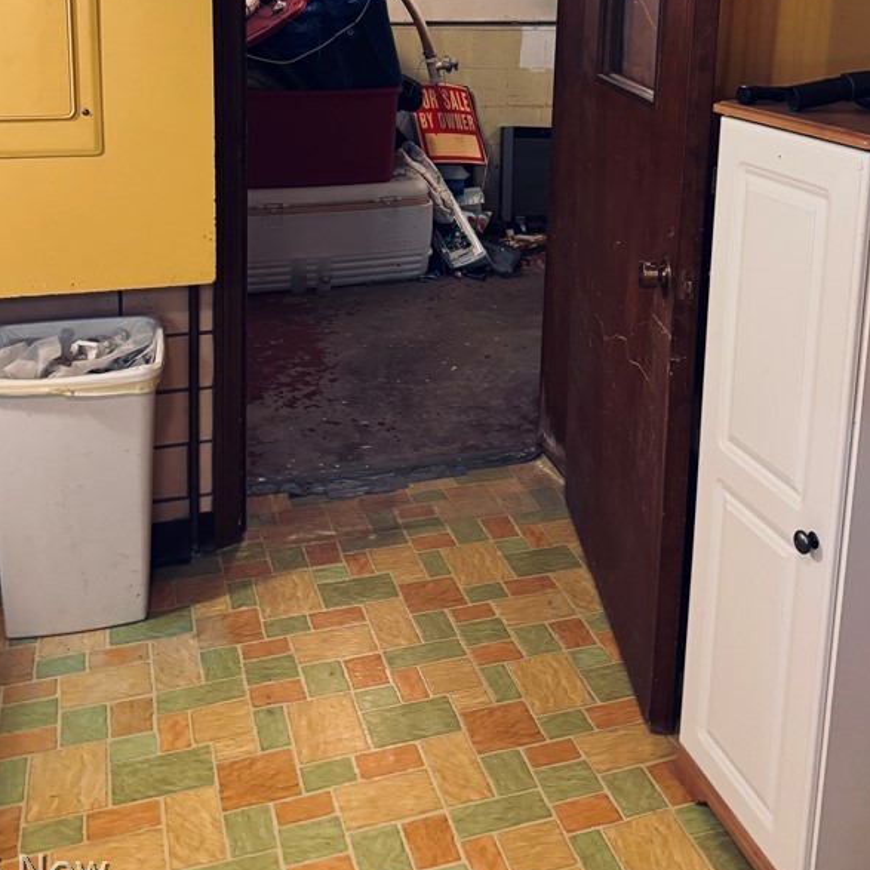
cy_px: 145
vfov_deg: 42.4
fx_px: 1052
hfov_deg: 44.9
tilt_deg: -9.4
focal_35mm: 37
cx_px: 473
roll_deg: -1.6
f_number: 1.78
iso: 640
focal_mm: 6.76
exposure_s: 1/60
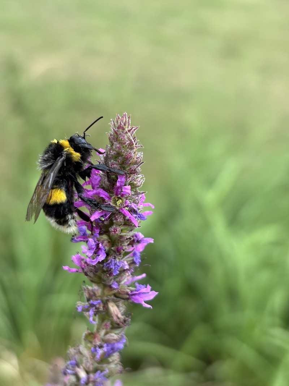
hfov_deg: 28.0
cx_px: 144
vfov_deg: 36.8
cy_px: 193
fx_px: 579
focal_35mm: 52
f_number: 1.6
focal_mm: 5.96
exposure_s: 1/419
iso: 32
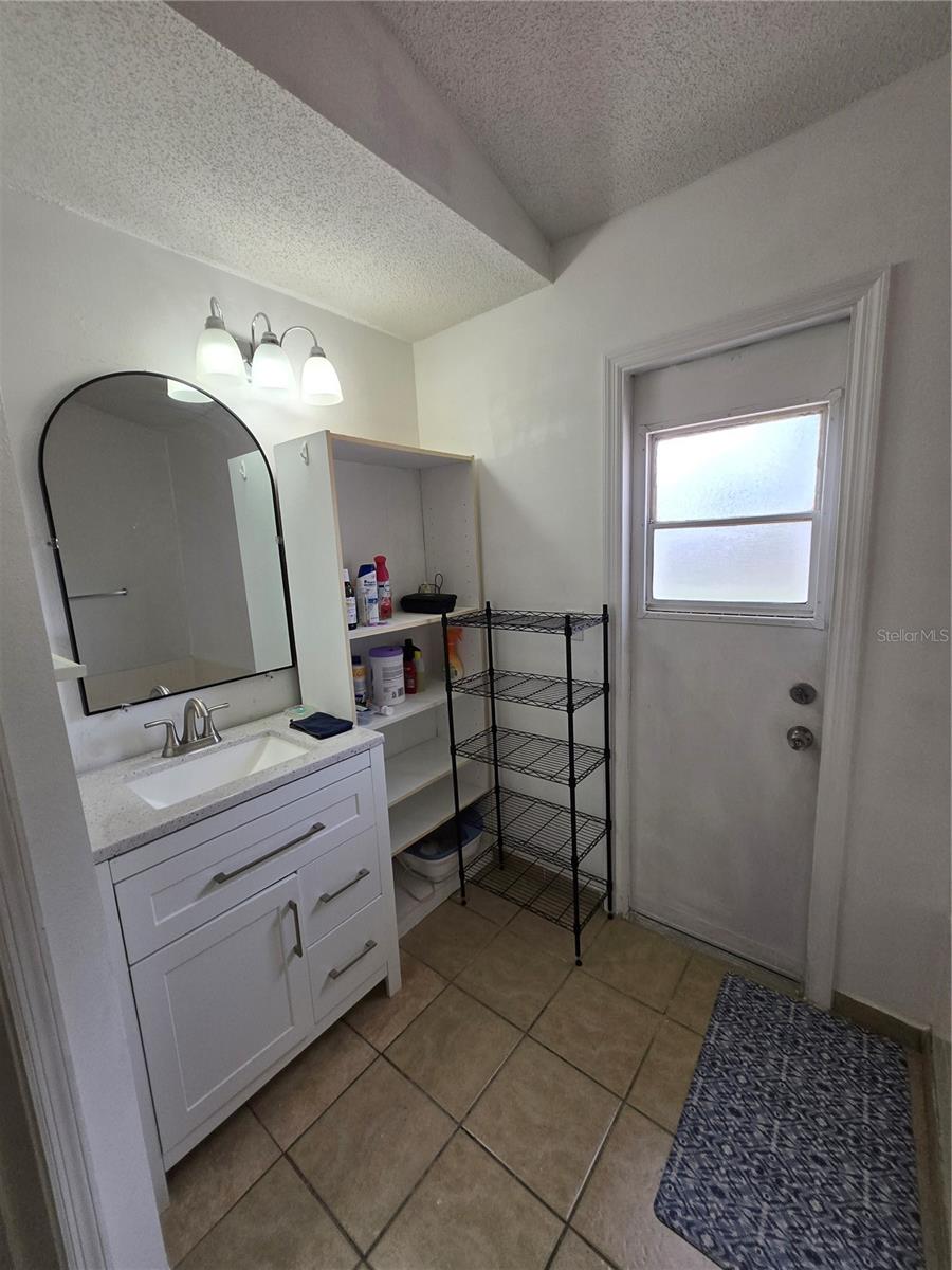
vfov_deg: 106.2
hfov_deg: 89.9
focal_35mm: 13
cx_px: 476
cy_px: 635
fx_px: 477
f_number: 2.2
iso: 50
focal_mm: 1.7
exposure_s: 1/120
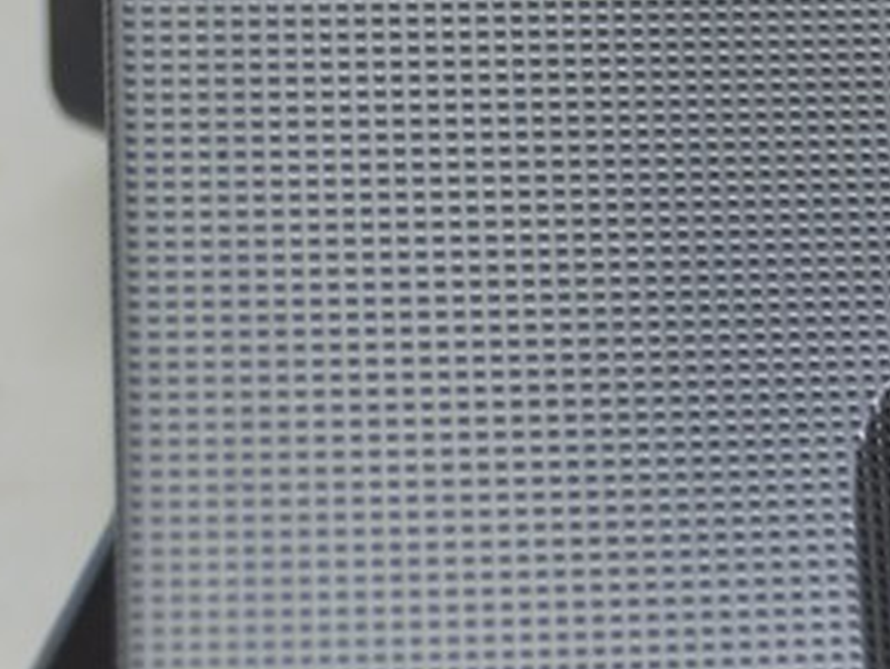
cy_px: 348
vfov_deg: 5.3
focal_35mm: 280
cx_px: 1396
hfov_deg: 7.0
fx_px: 7197
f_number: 5.6
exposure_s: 1/20
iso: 400
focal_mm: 55
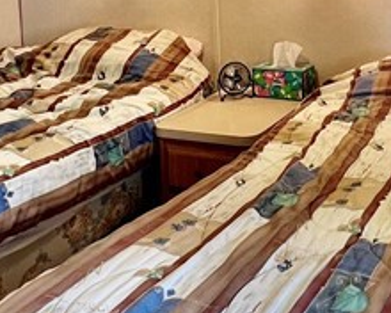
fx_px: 683
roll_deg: +2.6
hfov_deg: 31.0
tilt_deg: -4.0
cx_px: 323
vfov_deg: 23.9
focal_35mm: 59
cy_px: -44
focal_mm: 1.57
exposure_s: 1/60
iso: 160
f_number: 1.8
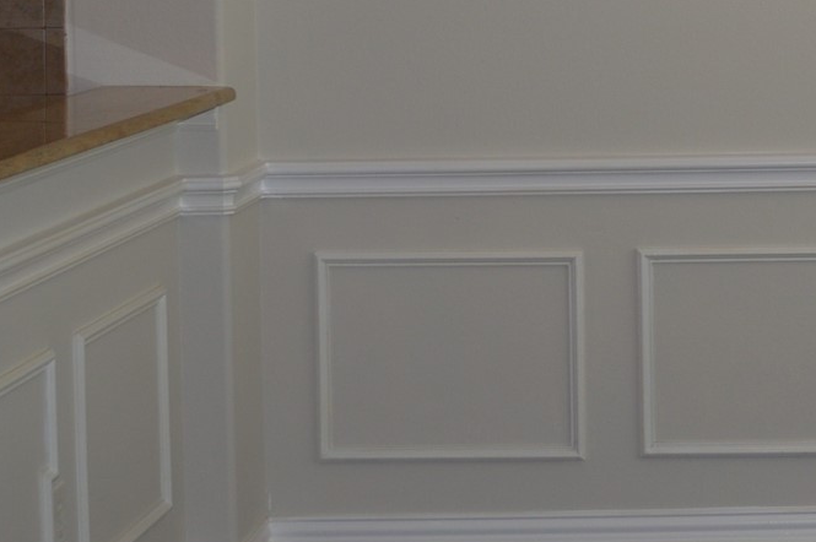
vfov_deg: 12.5
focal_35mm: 108
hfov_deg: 18.3
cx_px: 895
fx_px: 2446
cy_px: -44
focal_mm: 22
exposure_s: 1/125
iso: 160
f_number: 4
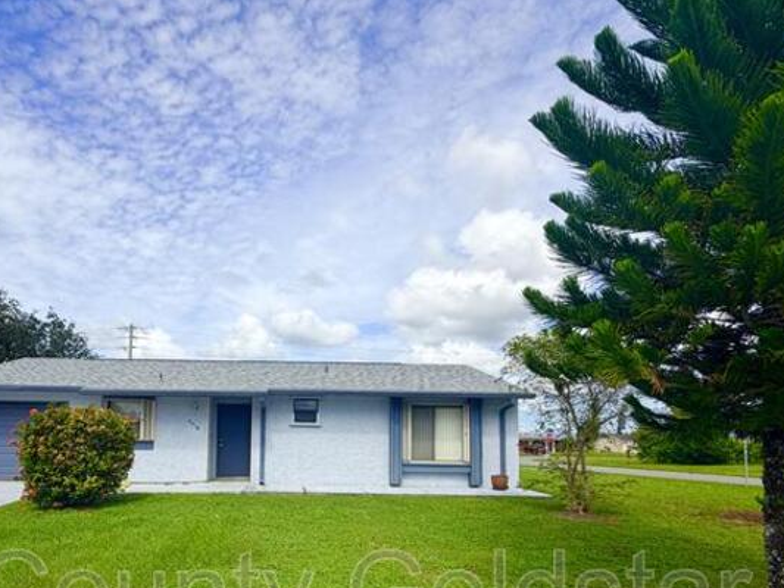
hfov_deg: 77.4
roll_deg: -1.1
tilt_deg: +3.0
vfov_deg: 61.2
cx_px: 288
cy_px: 413
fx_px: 476
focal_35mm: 21
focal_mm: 2.22
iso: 20
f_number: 2.2
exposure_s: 1/1189
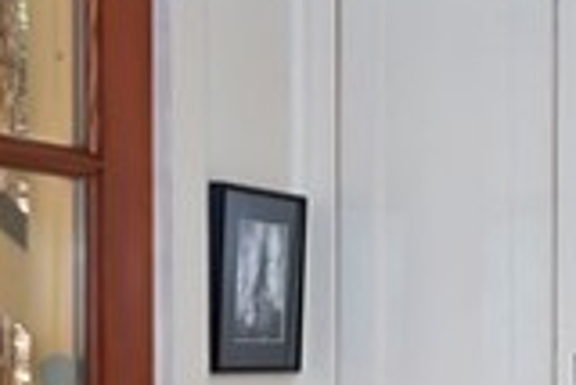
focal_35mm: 96
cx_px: 1249
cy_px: 369
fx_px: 1537
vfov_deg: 14.1
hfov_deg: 15.4
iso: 400
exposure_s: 1/30
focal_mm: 10
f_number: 8
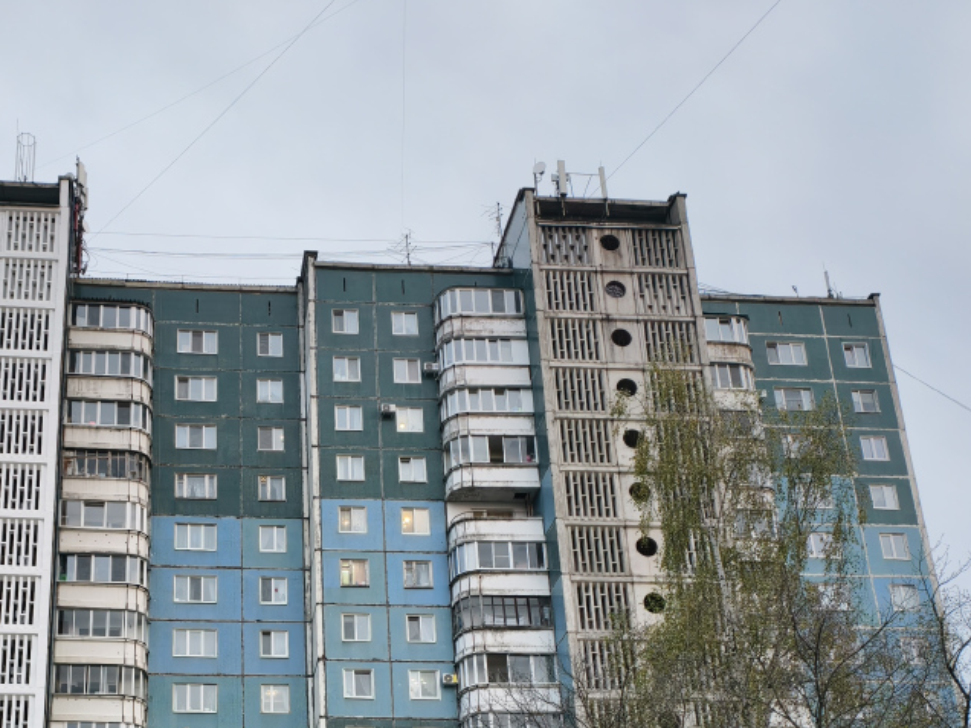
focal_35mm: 47
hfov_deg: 39.5
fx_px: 1318
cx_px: 255
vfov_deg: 29.0
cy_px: 723
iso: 106
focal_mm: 6.54
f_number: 1.57
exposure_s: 1/100
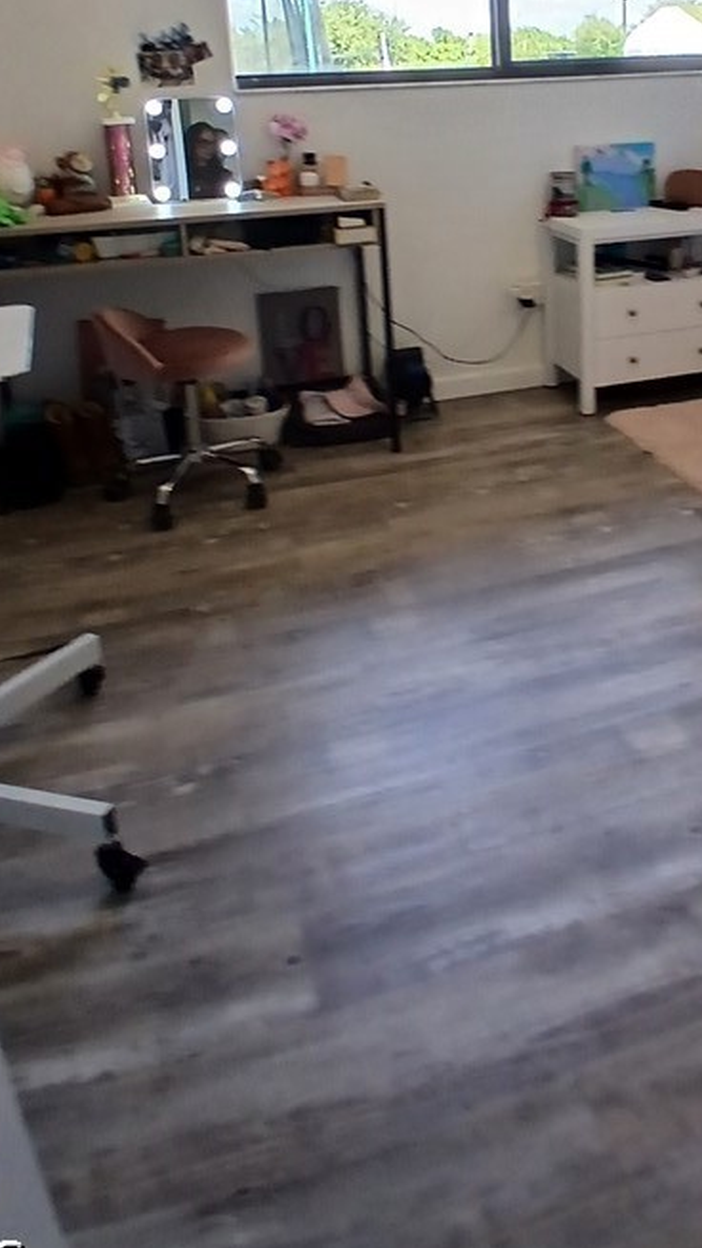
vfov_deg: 62.7
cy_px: 328
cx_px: 519
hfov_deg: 39.2
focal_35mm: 29
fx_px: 959
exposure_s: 1/60
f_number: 2.2
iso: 64
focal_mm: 1.4
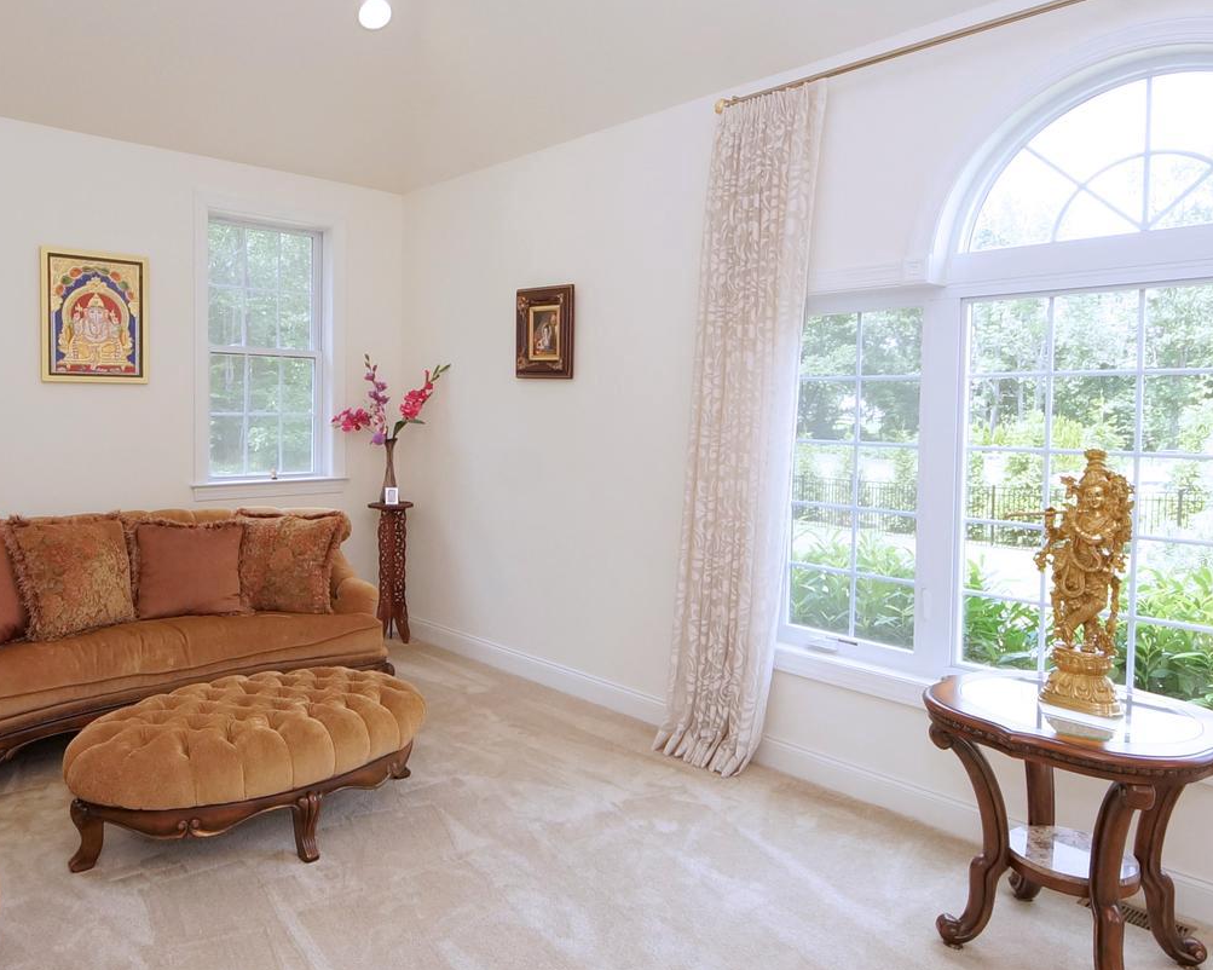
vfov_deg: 60.7
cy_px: 436
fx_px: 826
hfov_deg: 71.6
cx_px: 469
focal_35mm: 23
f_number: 7.1
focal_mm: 8
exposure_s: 1/125
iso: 800
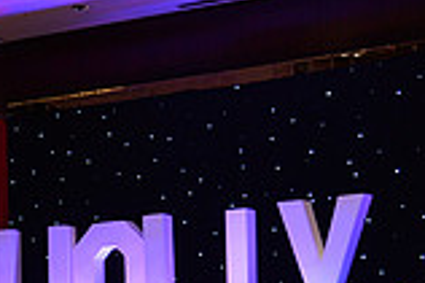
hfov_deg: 16.1
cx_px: 8
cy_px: 449
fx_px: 1474
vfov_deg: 10.5
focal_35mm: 125
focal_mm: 34
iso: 1250
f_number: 4.5
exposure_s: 1/250
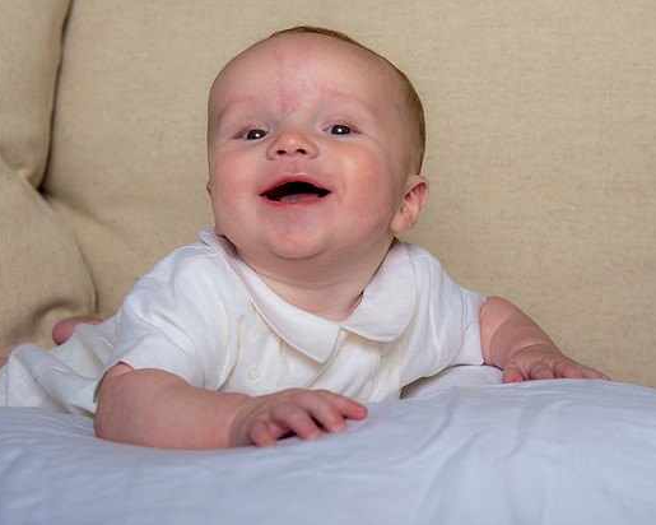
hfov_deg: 29.5
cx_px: 392
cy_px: 307
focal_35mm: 64
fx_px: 1243
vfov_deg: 23.8
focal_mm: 48
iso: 200
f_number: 5
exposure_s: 1/200
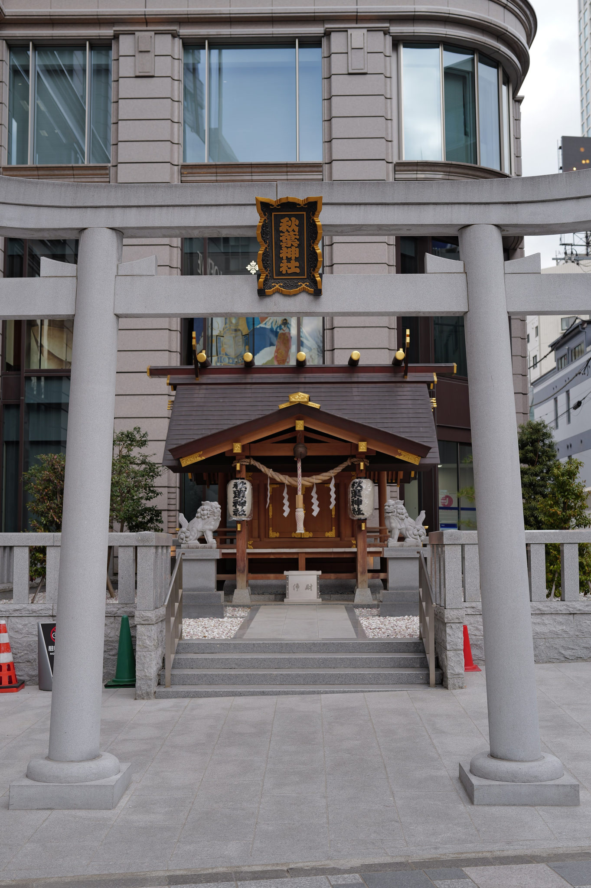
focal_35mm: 43
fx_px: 1060
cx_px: 296
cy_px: 444
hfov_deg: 31.2
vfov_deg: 45.5
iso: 100
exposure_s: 1/160
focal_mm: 43
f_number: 4
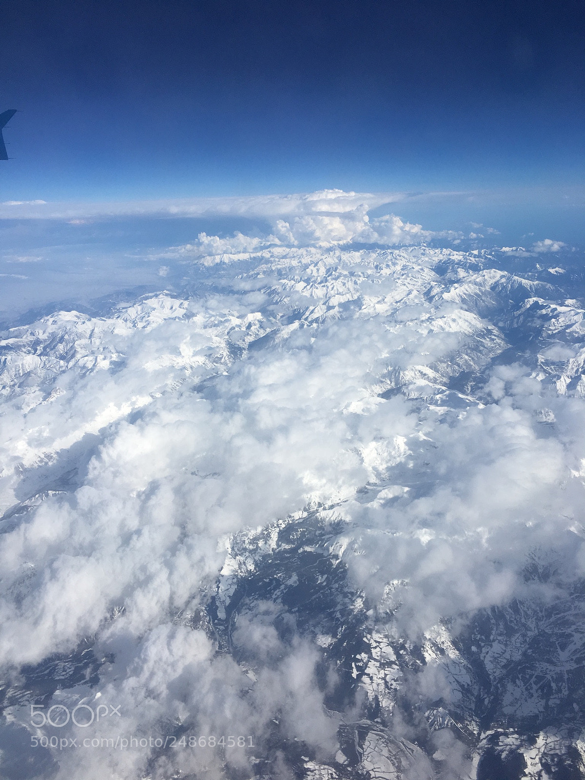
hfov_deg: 48.2
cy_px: 390
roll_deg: +1.8
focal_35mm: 29
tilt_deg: -18.2
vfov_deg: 61.7
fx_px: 653
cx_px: 292
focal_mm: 4.15
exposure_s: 1/3846
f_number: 2.2
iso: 25
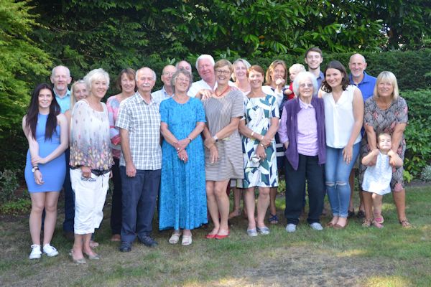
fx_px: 431
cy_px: 144
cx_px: 216
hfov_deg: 53.1
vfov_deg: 36.9
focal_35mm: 36
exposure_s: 1/80
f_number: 4.5
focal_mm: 24
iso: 200
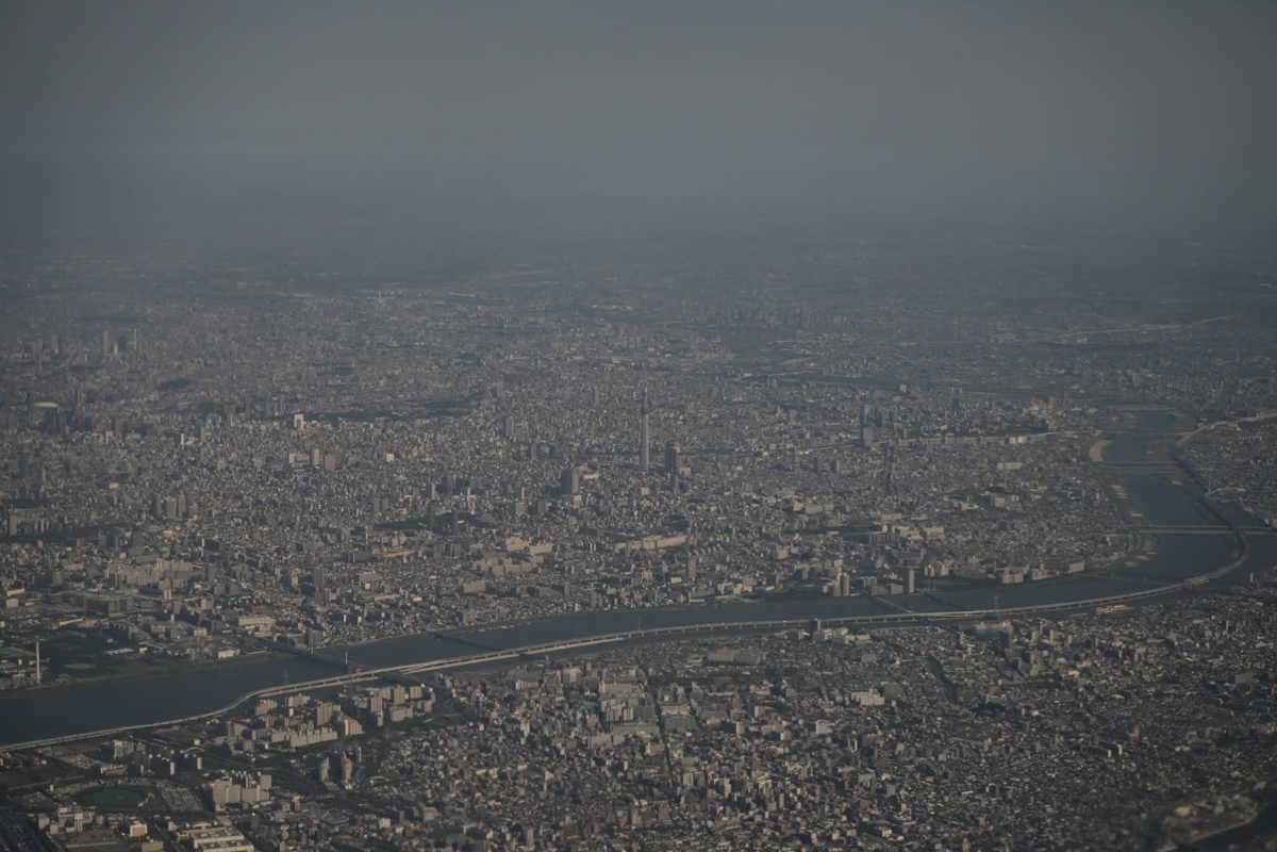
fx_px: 2660
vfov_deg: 18.2
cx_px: 638
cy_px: 426
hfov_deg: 27.0
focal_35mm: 75
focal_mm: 50
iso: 100
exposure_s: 1/1600
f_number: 4.5
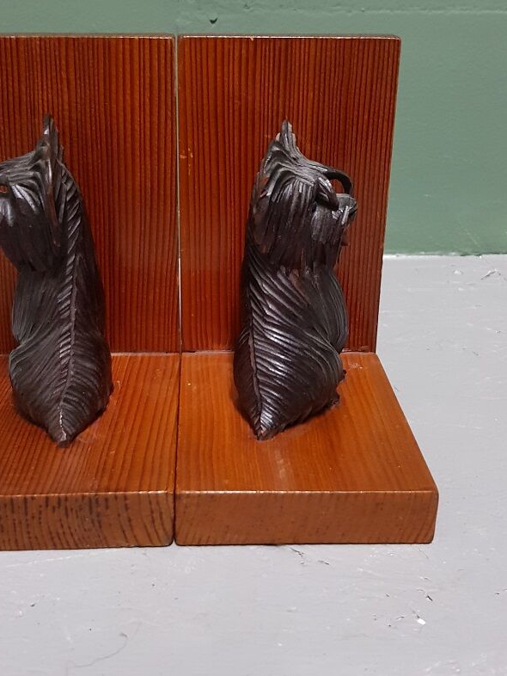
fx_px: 839
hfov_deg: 33.5
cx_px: 205
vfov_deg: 43.7
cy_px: 291
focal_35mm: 43
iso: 250
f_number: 1.7
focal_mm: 4.2
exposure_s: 1/10
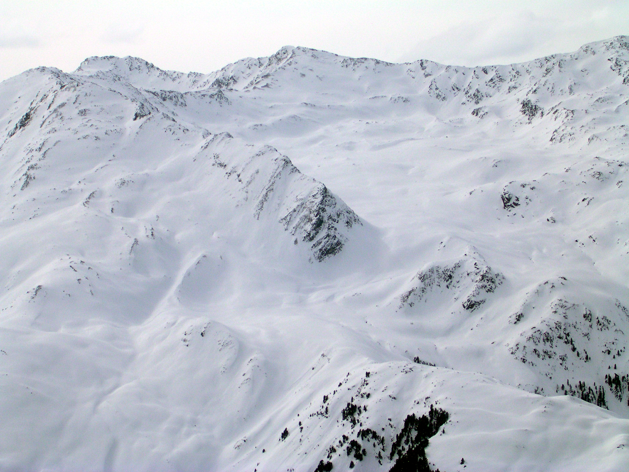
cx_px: 314
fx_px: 2017
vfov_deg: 13.3
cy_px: 236
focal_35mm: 111
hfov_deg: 17.7
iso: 100
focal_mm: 16.8
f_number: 4.8
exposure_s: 1/1037
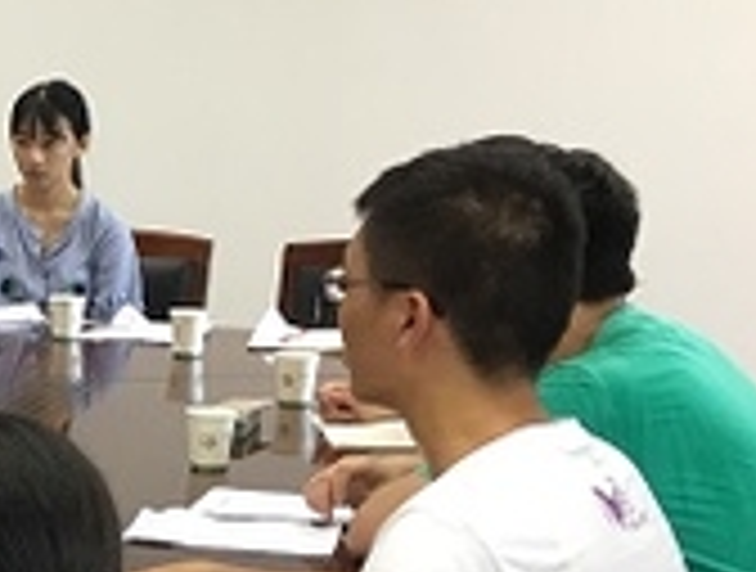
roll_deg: +0.4
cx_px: -569
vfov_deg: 13.4
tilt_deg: -10.1
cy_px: 473
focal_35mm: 110
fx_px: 2409
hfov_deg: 15.5
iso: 50
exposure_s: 1/17
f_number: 2.2
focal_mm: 4.15
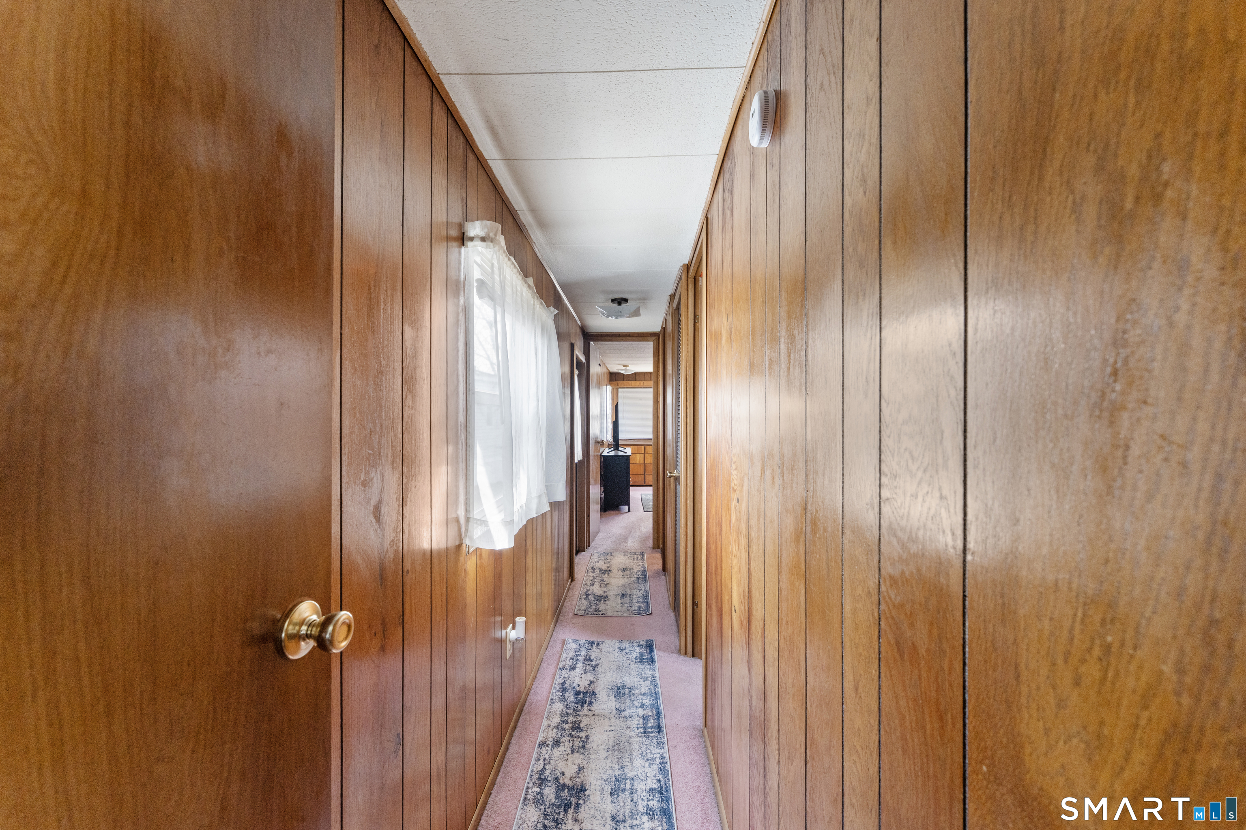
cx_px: 623
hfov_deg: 104.3
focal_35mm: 14
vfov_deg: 81.2
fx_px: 485
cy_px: 415
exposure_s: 1/25
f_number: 8
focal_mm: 14
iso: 800
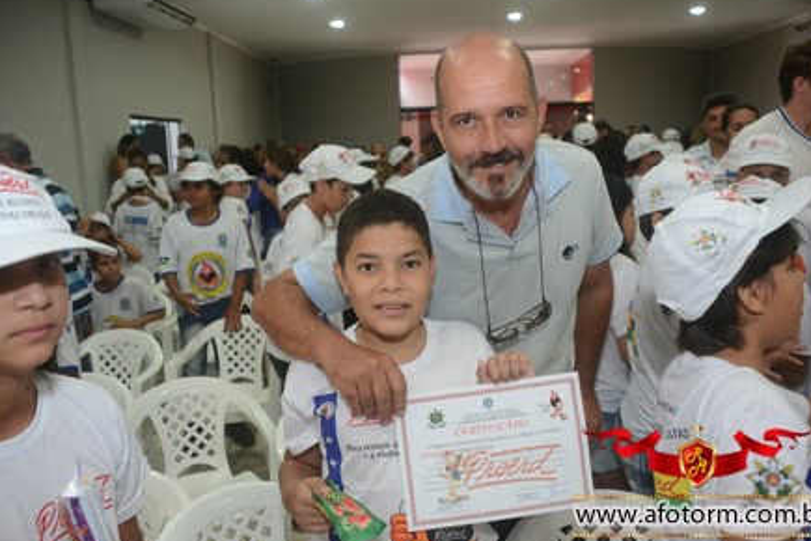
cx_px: 418
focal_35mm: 31
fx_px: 698
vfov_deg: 42.3
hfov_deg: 60.3
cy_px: 267
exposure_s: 1/100
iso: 1600
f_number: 3.5
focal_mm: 20
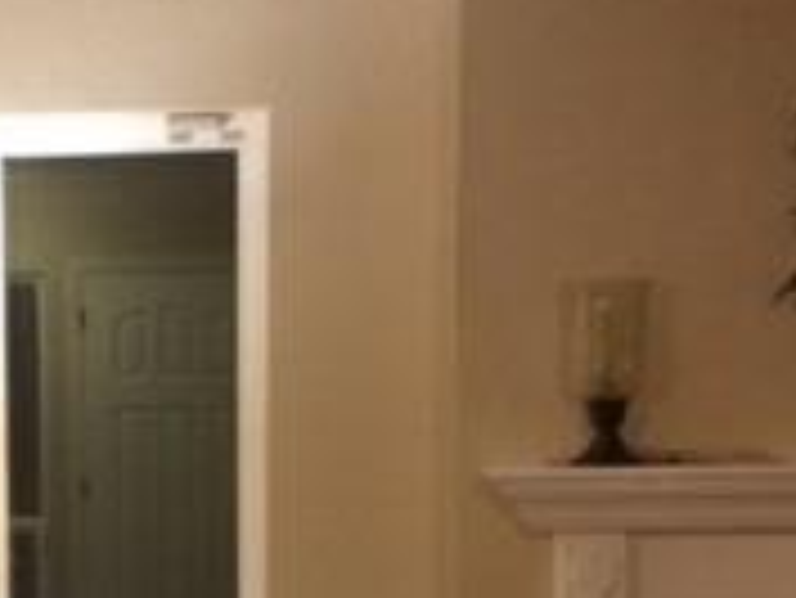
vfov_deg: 13.8
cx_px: 13
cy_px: 688
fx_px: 2416
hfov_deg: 18.3
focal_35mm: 105
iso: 250
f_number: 2.2
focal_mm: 4.15
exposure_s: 1/30
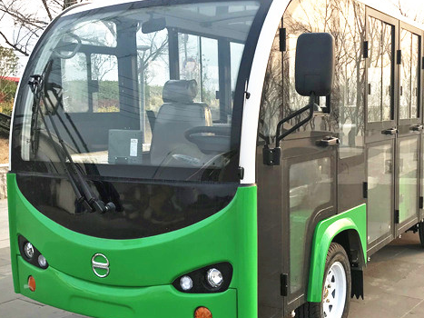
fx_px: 588
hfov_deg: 39.5
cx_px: 256
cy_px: 159
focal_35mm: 48
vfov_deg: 30.3
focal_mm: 3.99
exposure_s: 1/1076
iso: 20
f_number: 1.8
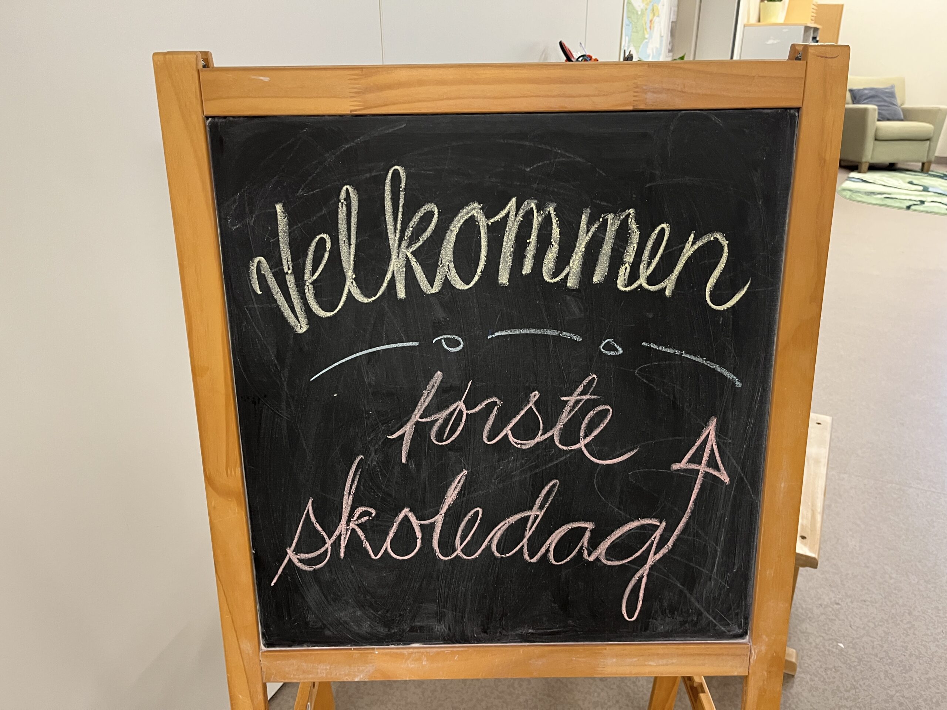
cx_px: 474
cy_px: 355
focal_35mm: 26
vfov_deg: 53.1
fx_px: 711
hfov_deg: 67.3
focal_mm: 5.1
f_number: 1.6
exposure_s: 1/50
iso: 250
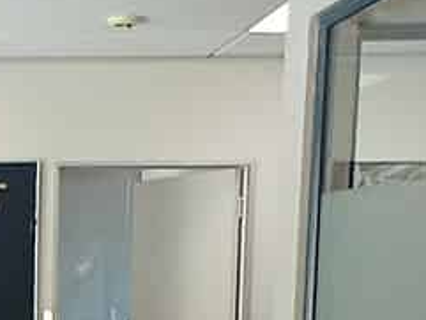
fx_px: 739
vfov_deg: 22.8
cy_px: 367
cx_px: -117
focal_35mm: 60
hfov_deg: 27.3
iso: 80
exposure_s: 1/50
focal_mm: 1.43
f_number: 2.2
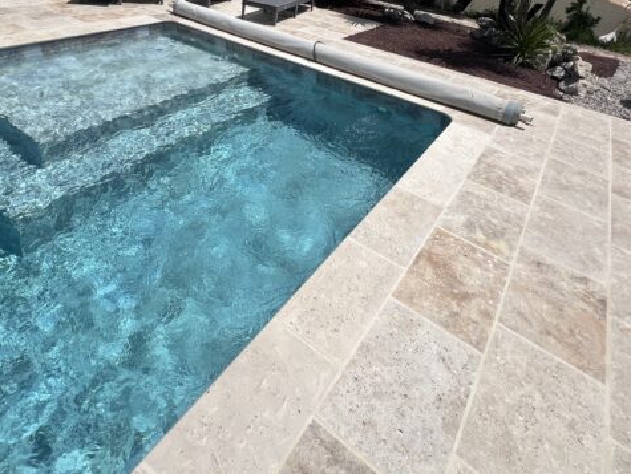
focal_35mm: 21
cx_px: 294
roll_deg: -6.5
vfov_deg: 59.4
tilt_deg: -26.7
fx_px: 383
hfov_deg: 78.8
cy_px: 108
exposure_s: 1/3311
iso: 32
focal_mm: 1.57
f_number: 1.8
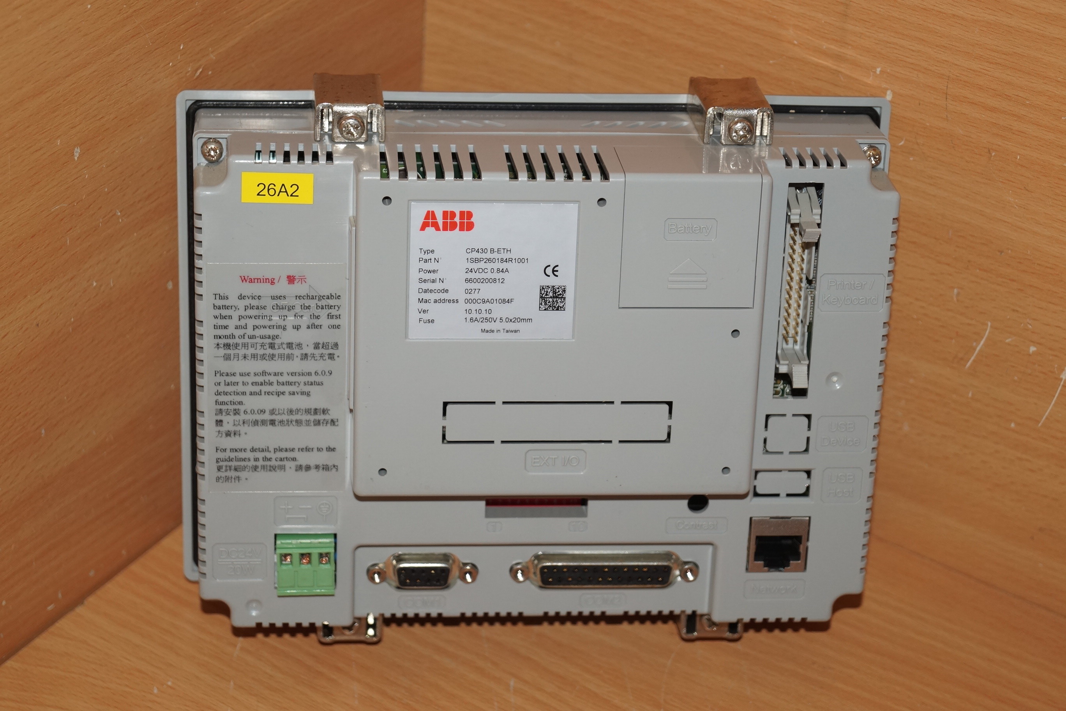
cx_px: 533
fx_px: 2443
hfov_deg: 24.6
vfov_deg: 16.6
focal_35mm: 82
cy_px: 356
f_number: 5.6
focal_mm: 55
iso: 400
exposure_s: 1/60
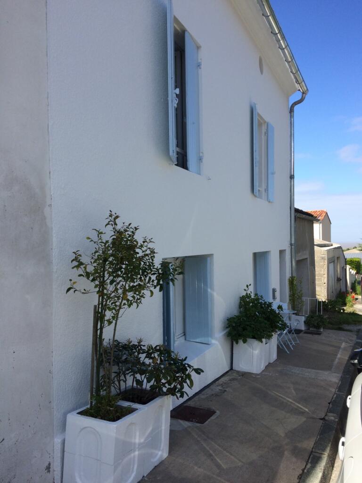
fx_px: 404
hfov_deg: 48.2
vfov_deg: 61.7
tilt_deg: -1.8
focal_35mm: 29
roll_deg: +1.3
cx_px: 181
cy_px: 242
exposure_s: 1/1520
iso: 32
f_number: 2.2
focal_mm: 4.15
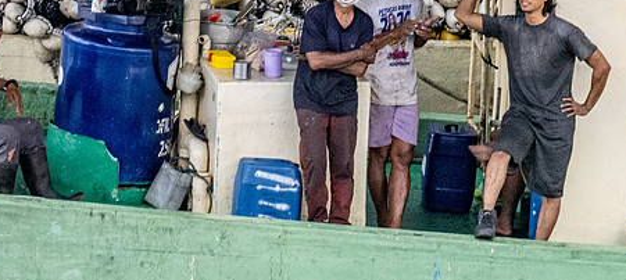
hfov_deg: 1.6
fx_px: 22066
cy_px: -223
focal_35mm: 1392
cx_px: 482
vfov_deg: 0.7
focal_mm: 400
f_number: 8
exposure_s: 1/500
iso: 2500
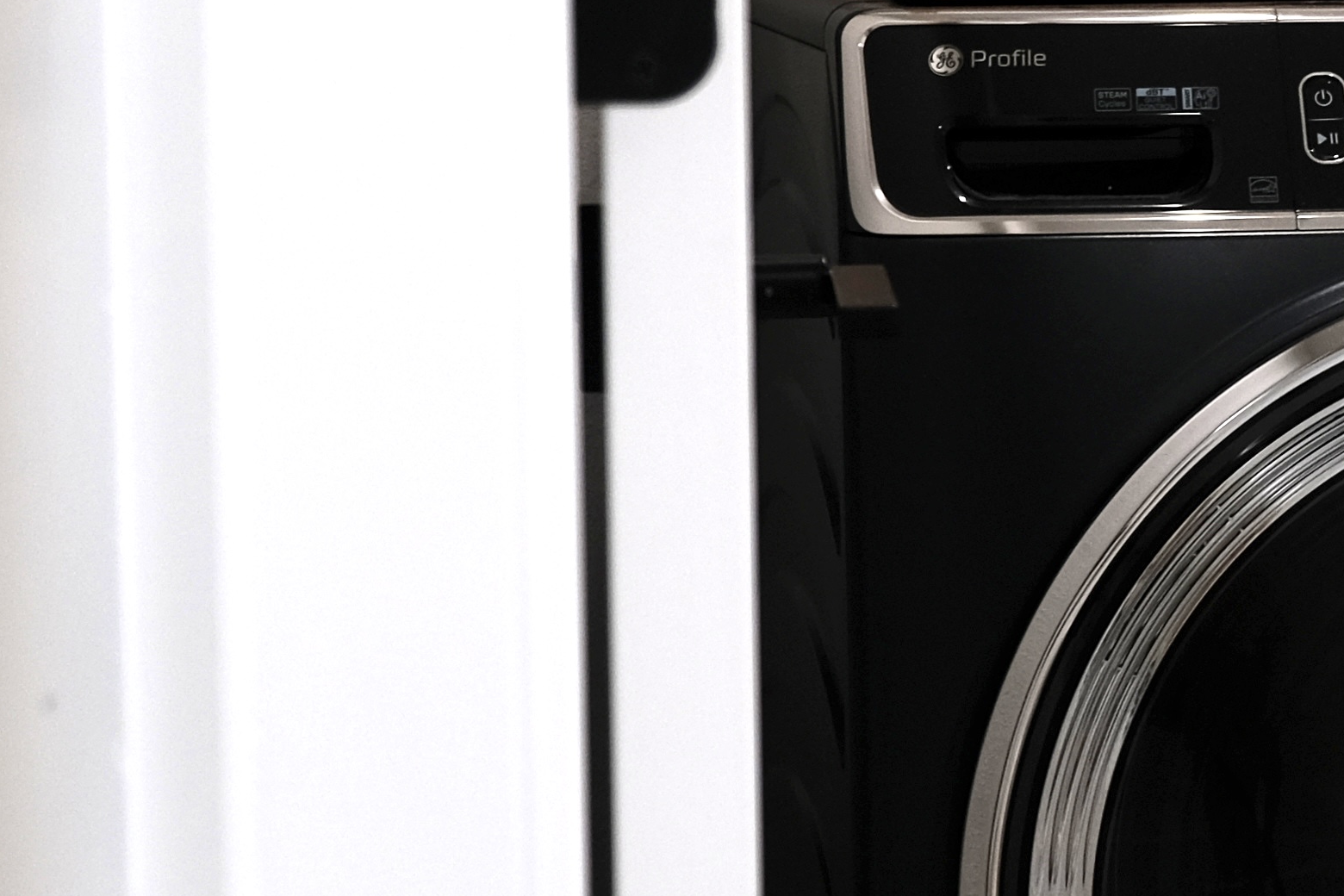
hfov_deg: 12.4
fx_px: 5973
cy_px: 108
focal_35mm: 160
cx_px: 1852
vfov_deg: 8.6
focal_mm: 26.5
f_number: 3.2
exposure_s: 1/60
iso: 200
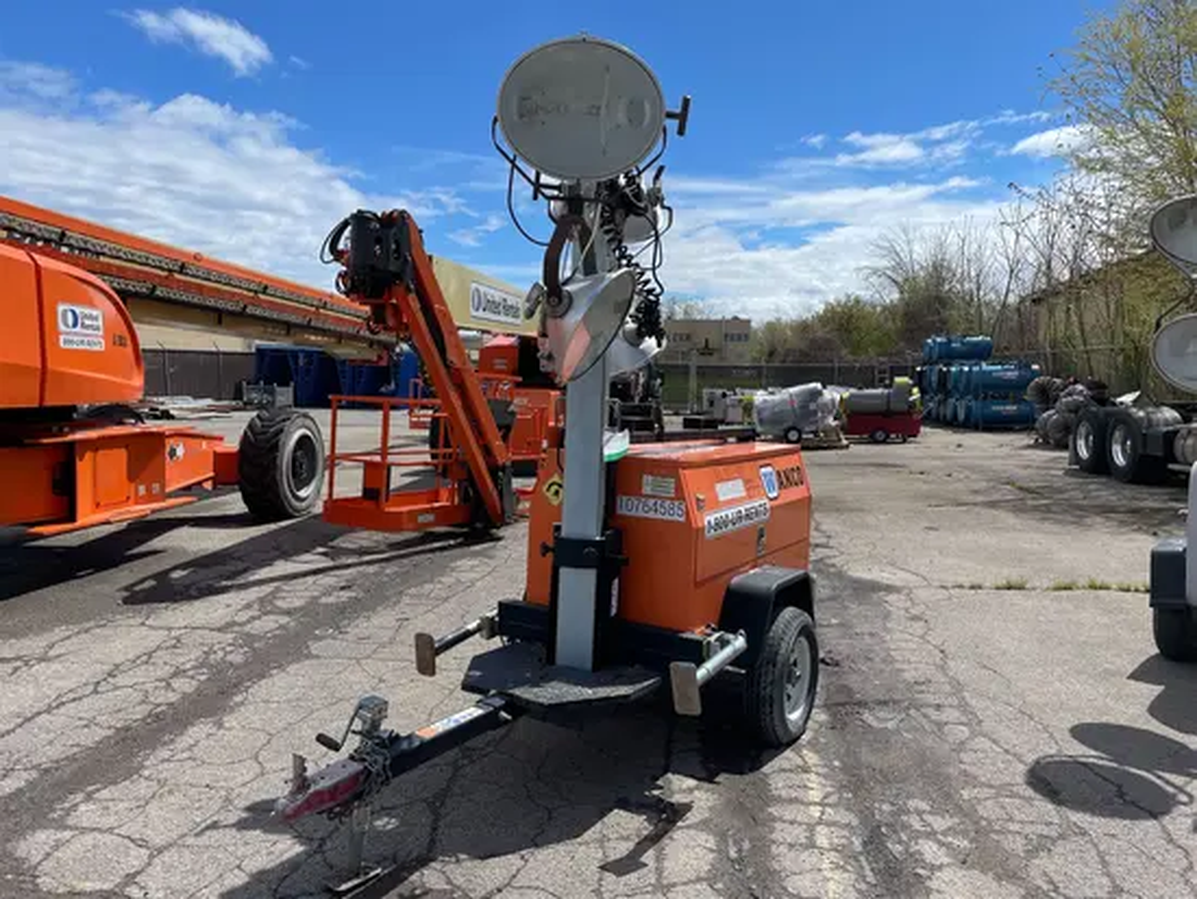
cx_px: 598
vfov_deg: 53.1
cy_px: 450
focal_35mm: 26
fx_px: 899
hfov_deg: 67.3
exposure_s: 1/6135
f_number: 1.6
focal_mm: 4.2
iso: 50
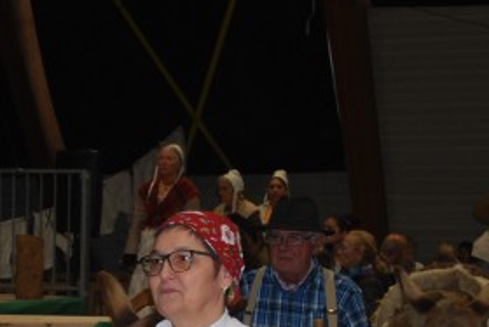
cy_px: 340
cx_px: 112
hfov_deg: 19.6
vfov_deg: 13.1
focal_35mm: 103
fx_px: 1400
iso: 200
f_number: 4.2
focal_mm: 24
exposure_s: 1/60
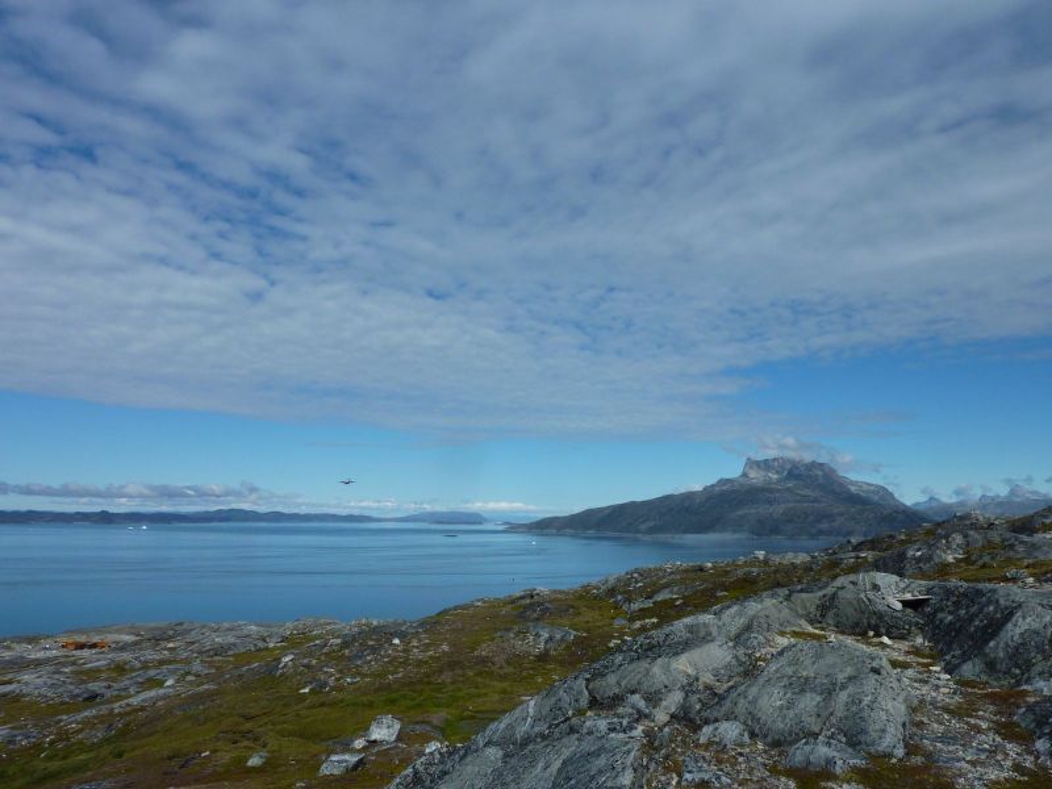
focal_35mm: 25
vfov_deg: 54.9
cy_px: 394
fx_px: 760
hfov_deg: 69.4
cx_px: 526
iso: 80
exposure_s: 1/800
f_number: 5.6
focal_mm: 4.1
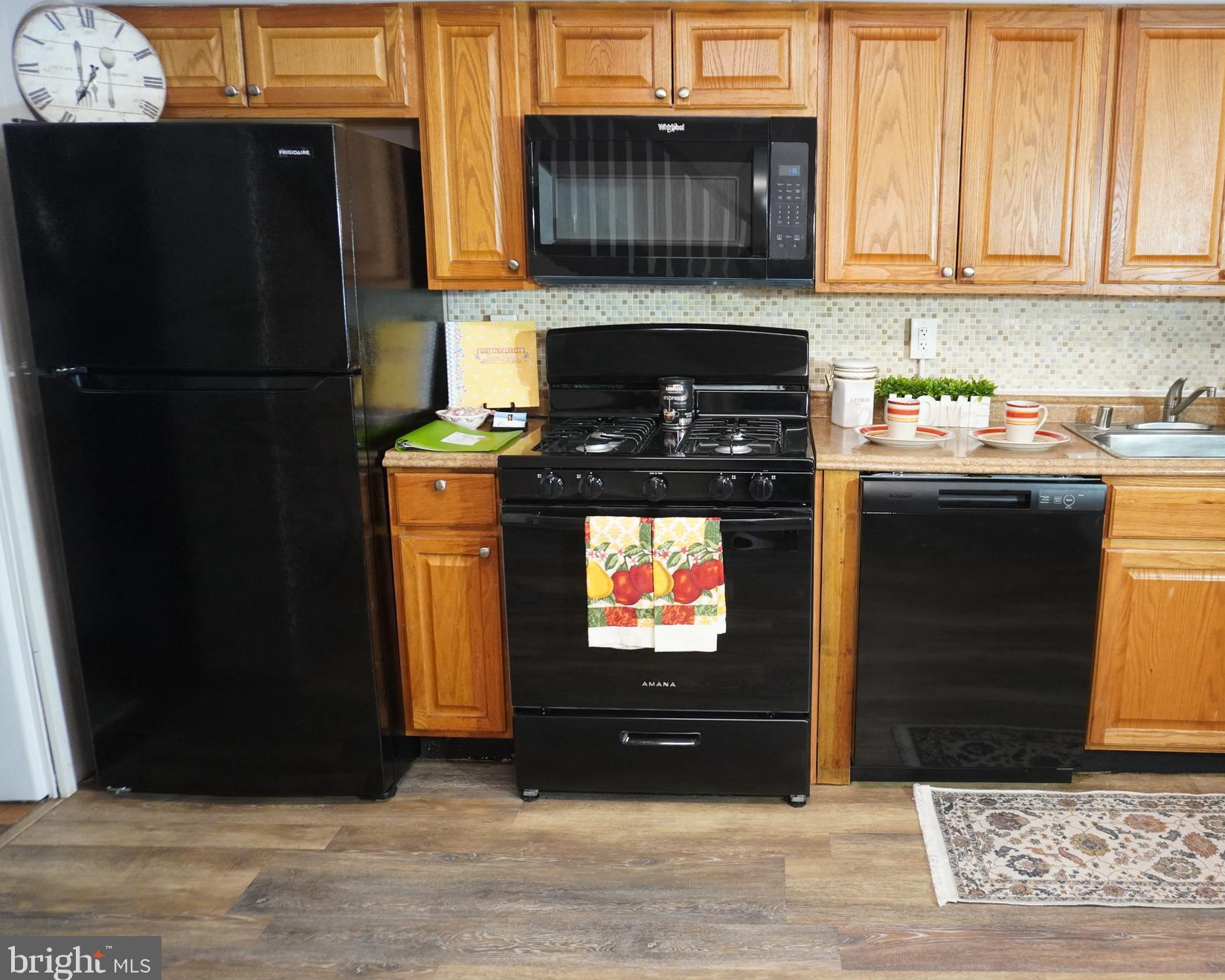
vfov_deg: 51.5
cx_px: 758
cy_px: 483
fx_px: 1015
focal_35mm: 28
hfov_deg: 61.4
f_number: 4
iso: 1600
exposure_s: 1/160
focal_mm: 16
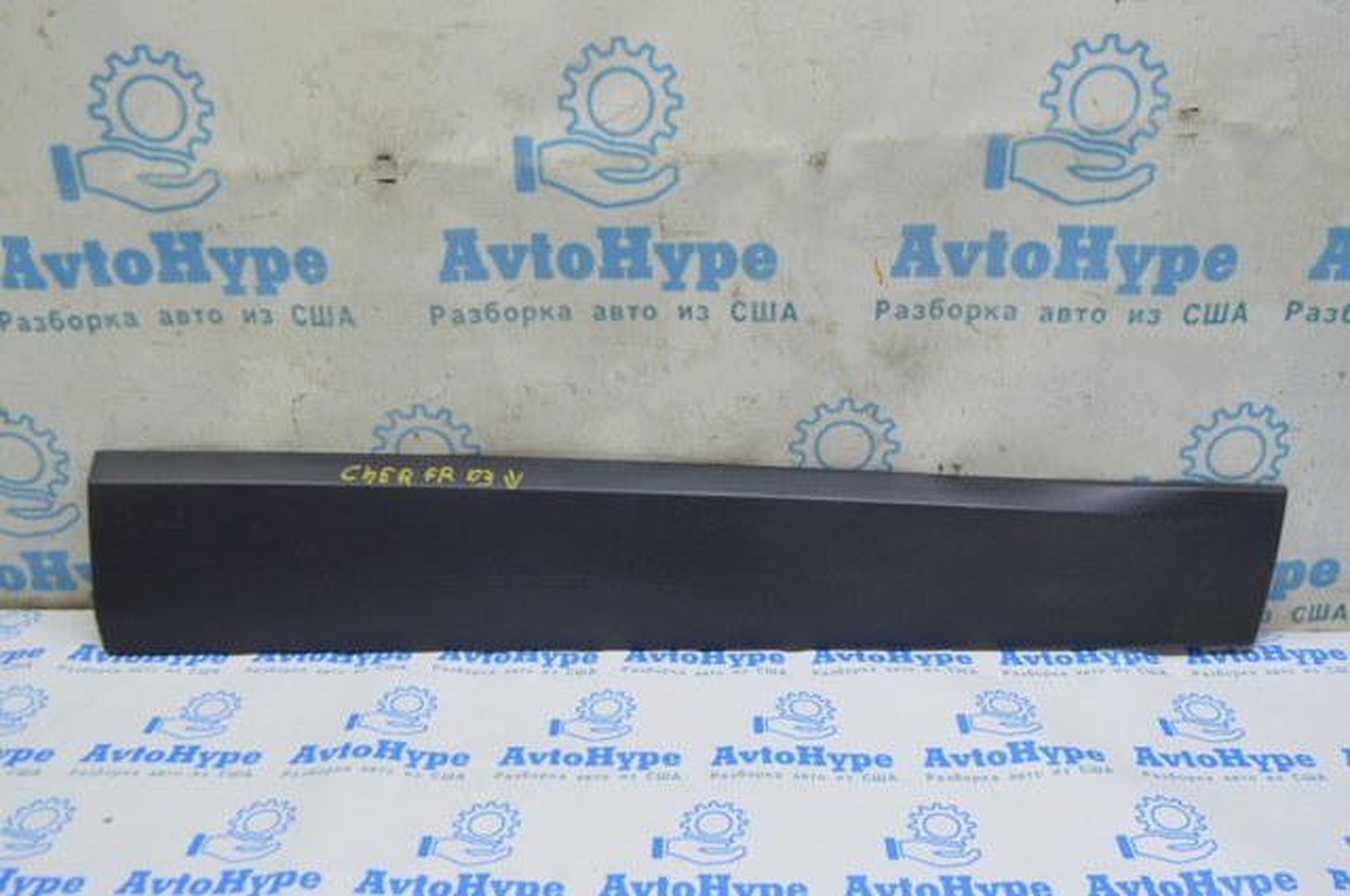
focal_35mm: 33
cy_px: 448
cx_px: 675
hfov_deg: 57.3
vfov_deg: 39.9
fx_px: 1236
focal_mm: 22
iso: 400
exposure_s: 1/20
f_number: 5.6
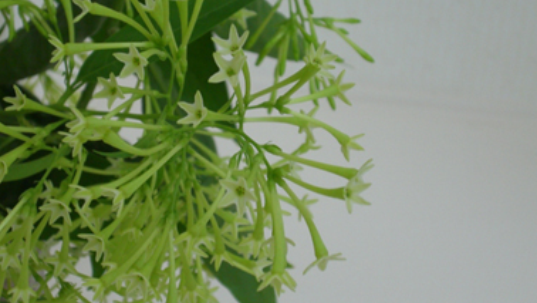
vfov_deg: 13.3
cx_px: 259
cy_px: 98
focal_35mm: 91
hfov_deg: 23.4
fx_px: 1296
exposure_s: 1/25
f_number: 4.1
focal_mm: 12.8
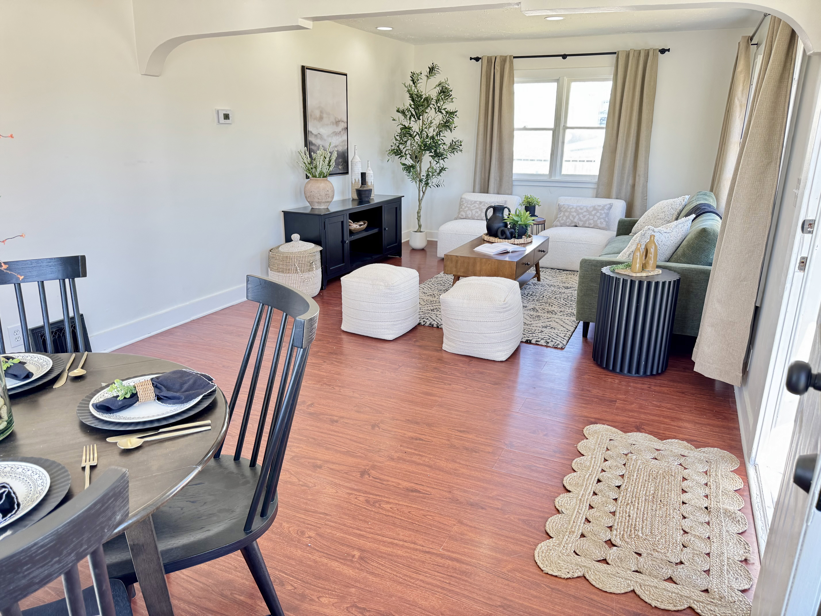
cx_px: 410
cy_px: 308
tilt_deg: -18.6
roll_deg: -1.0
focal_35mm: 24
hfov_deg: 71.6
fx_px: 569
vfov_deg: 56.8
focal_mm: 6.76
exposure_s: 1/120
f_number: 1.78
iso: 200
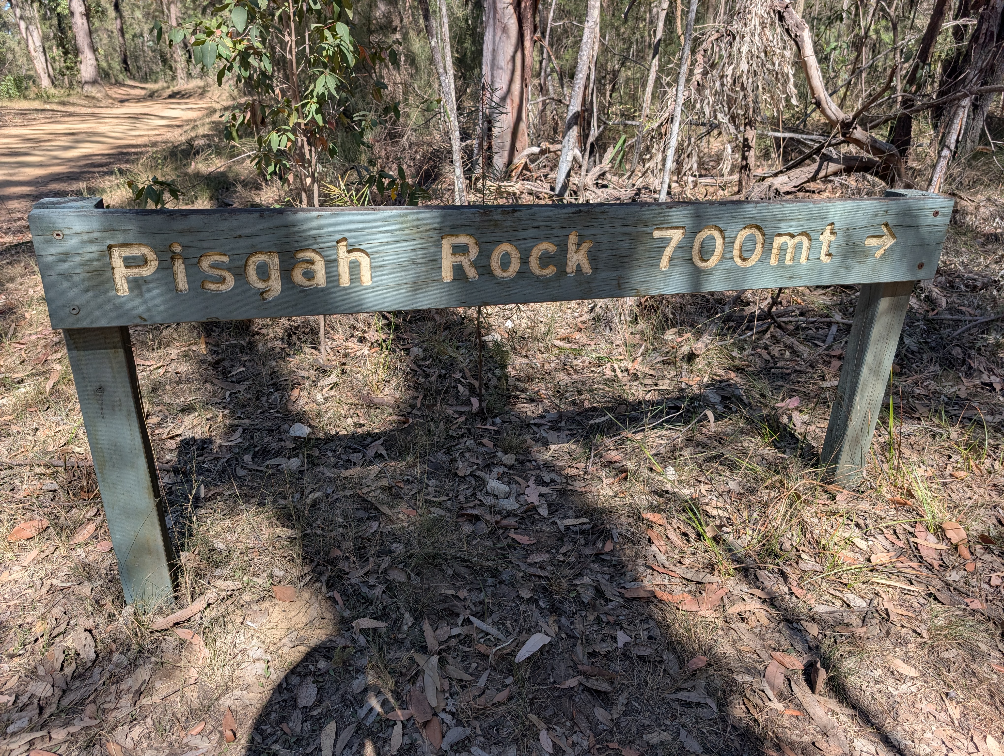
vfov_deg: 56.9
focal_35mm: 24
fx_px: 697
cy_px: 378
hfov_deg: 71.5
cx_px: 502
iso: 20
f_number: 1.68
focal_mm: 6.9
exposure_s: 1/409
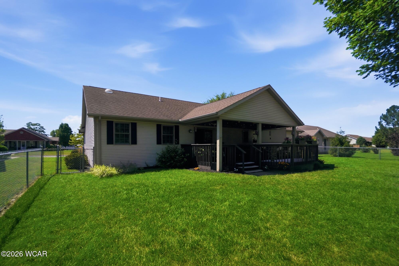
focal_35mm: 15
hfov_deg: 100.4
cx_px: 200
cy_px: 133
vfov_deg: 77.3
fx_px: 166
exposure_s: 1/4000
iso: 125
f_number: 5.6
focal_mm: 10
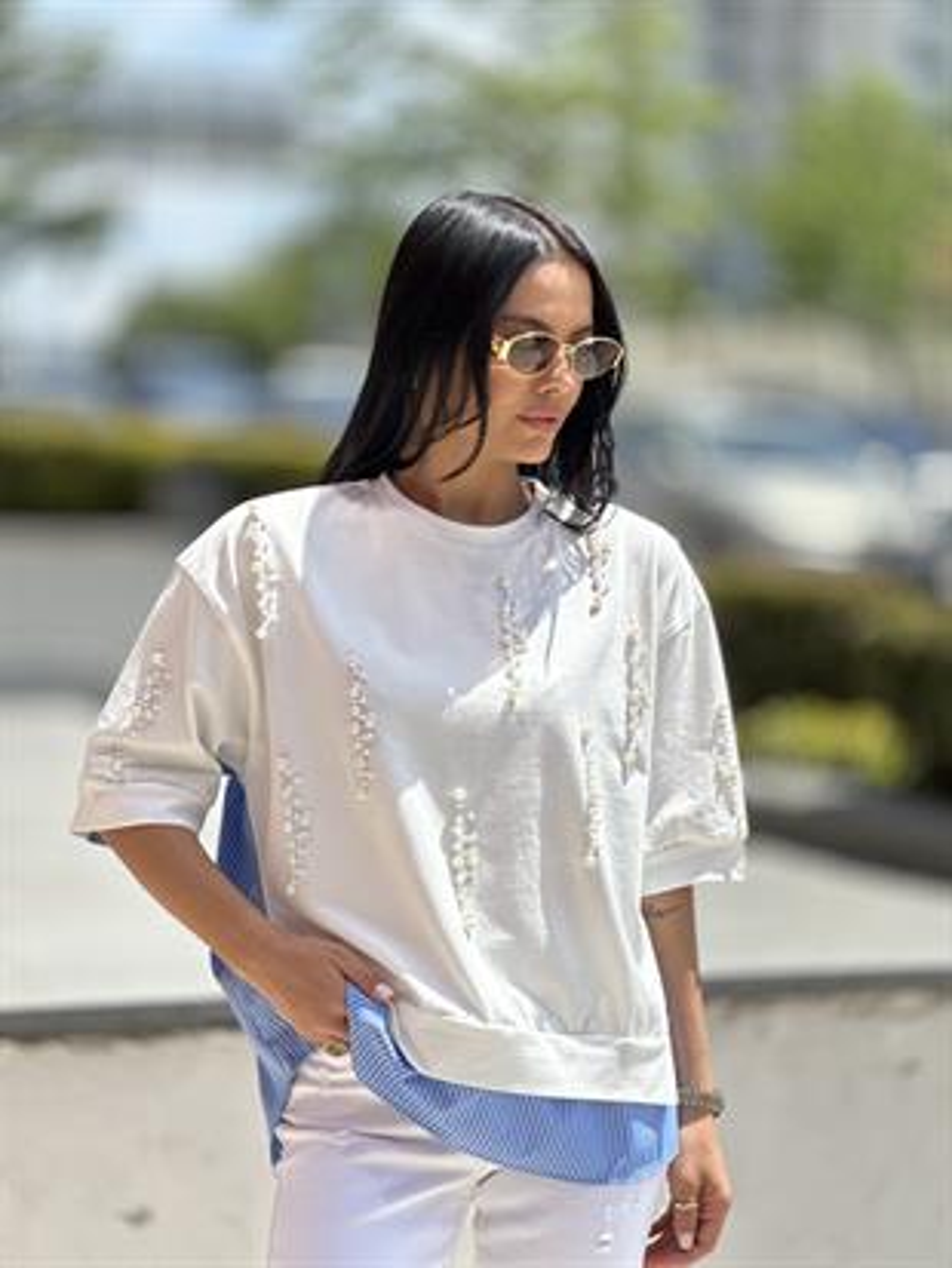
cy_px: 634
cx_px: 476
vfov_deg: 25.3
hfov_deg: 19.1
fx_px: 2822
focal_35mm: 77
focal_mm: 9
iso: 32
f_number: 2.8
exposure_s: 1/669
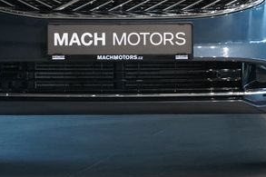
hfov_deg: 8.4
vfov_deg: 5.6
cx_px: 114
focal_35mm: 245
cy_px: -49
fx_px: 1809
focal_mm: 70
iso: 5000
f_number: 5.6
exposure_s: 1/160
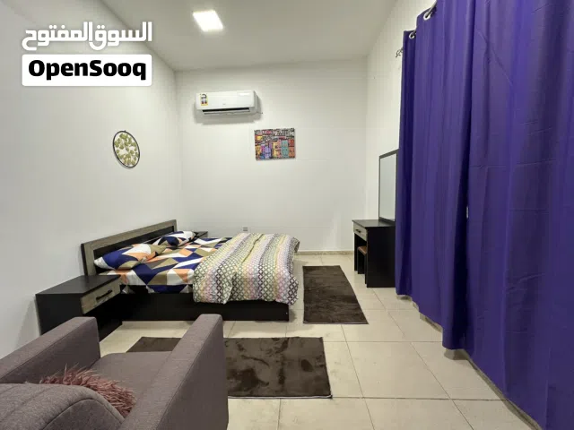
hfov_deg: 102.1
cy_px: 215
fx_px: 232
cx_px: 287
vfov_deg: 85.7
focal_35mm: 14
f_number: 2.2
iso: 160
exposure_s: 1/50
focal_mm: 2.22
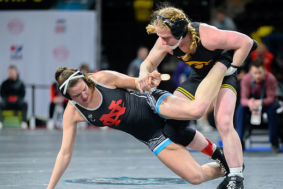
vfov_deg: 6.9
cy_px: 115
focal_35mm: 199
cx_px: 163
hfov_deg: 10.3
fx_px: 1564
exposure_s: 1/800
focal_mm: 155
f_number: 2.8
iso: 4000
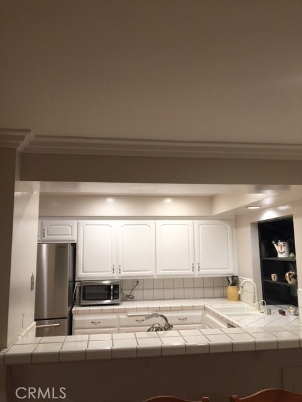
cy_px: 201
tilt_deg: +7.5
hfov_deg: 48.2
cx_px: 151
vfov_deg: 61.7
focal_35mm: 29
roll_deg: +0.5
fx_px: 337
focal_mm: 4.15
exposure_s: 1/30
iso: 32
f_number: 2.2
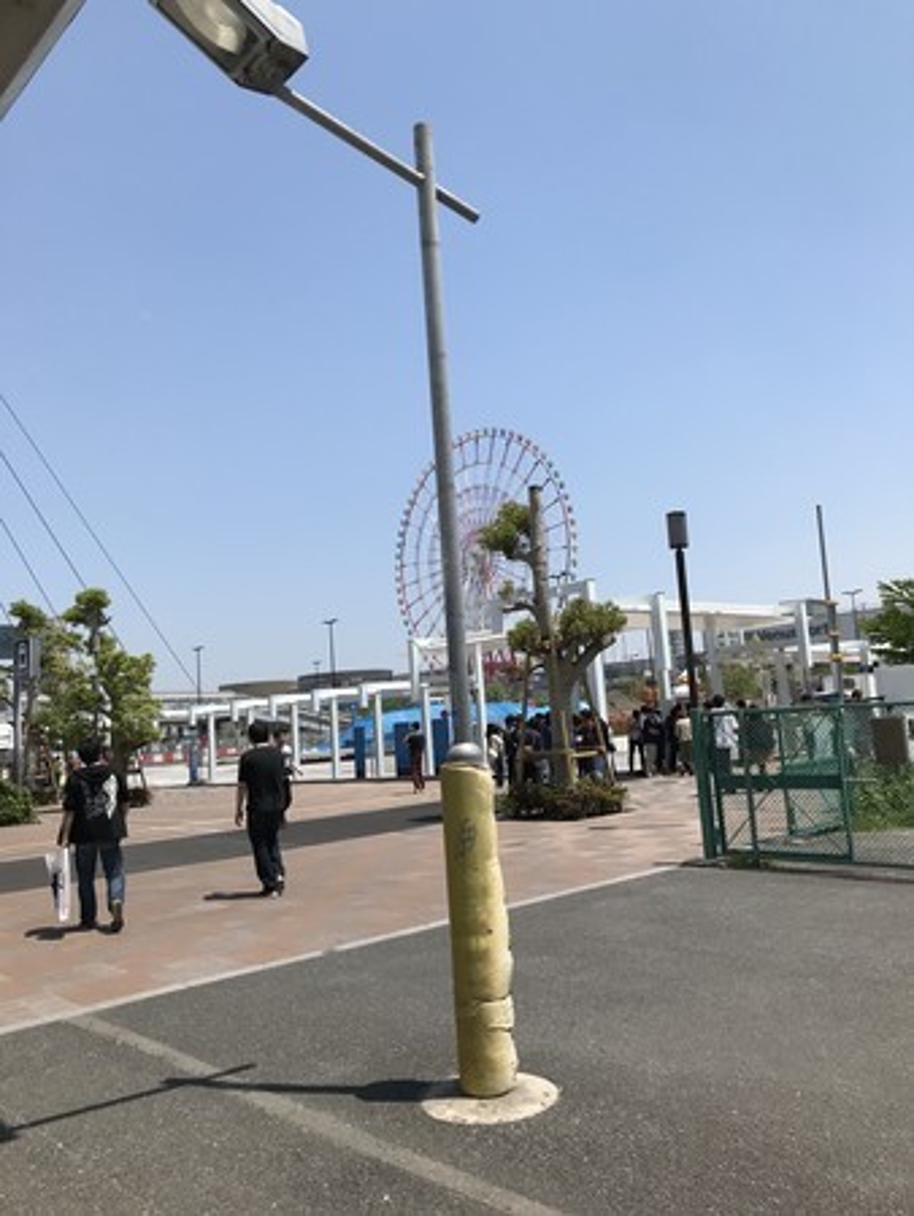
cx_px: 457
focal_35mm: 28
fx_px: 985
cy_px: 608
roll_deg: +2.4
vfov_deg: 63.4
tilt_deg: +7.6
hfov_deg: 49.8
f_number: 1.8
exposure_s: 1/3096
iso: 20
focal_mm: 3.99
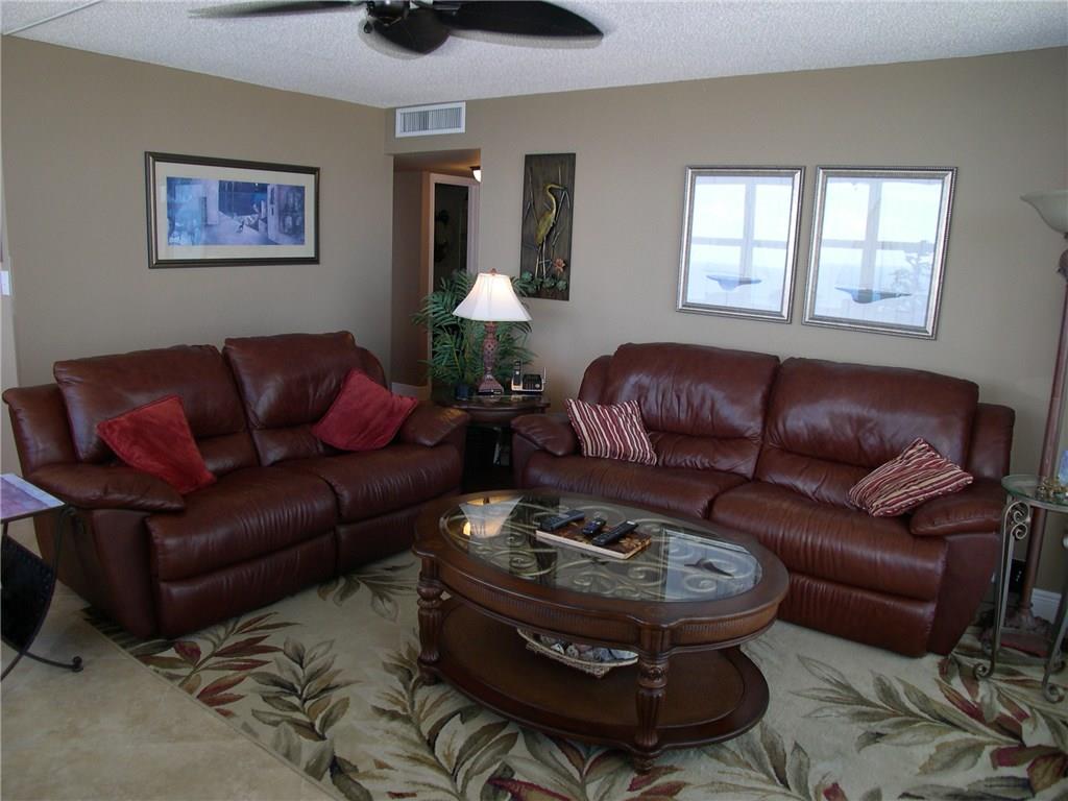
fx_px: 1172
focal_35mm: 38
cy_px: 400
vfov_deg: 37.7
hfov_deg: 49.0
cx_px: 534
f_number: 2.8
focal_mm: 8
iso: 110
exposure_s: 1/30
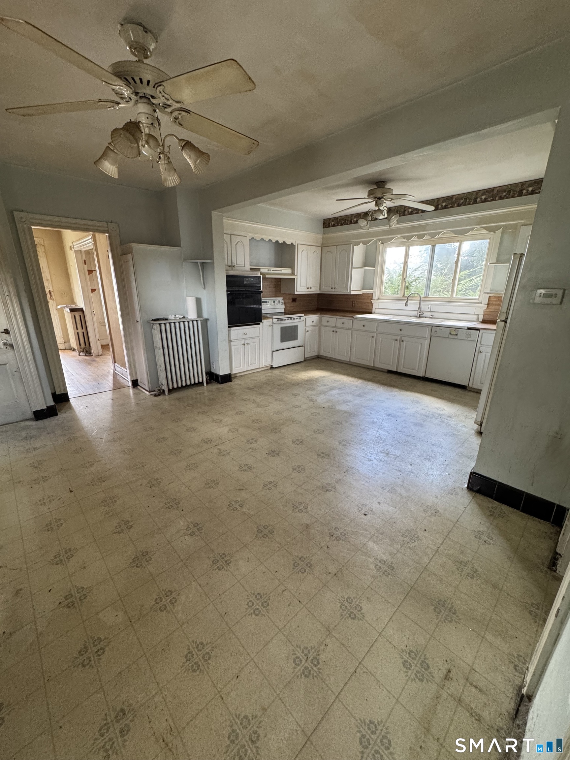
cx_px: 285
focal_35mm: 14
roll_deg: +0.0
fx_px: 307
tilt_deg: -17.9
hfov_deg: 85.7
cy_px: 380
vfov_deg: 102.1
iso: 500
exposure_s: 1/60
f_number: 2.2
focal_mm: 2.22
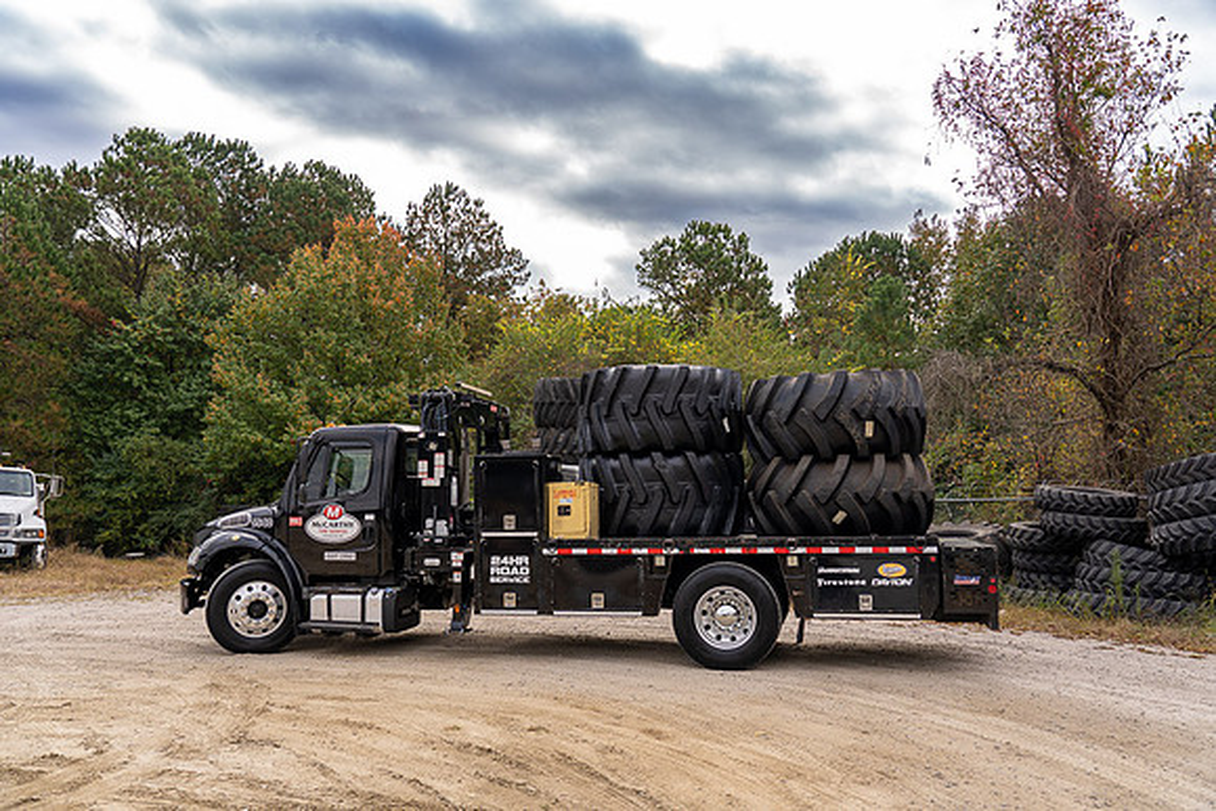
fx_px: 1014
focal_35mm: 30
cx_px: 608
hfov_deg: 61.9
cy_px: 406
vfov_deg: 43.6
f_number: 4
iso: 100
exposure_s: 1/160
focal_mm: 30
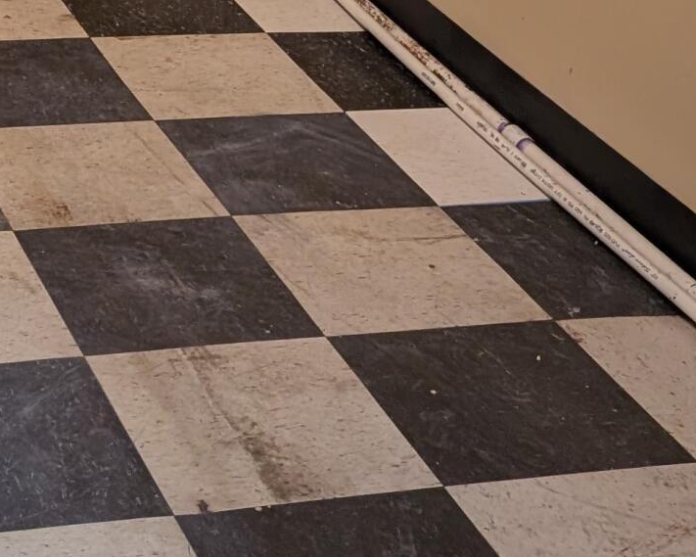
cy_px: -352
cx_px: -126
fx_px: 2040
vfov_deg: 14.2
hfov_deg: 18.4
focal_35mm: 99
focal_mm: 6.9
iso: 653
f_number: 1.68
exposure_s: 1/120
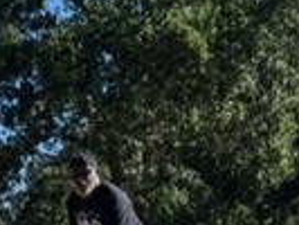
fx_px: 1081
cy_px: 225
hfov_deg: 14.7
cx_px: -148
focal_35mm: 125
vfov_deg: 11.8
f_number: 1.6
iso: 32
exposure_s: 1/1319
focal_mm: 4.2
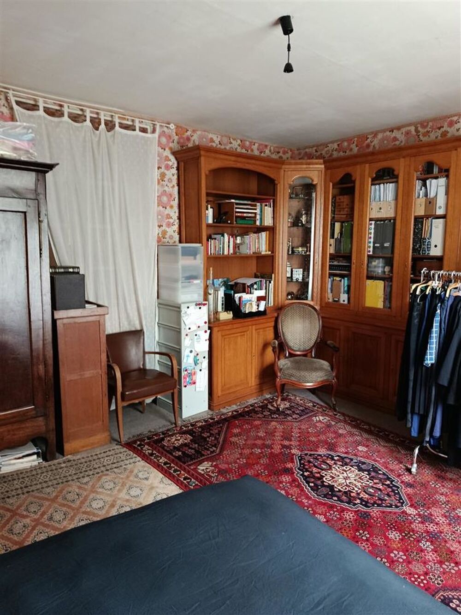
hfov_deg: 56.8
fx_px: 426
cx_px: 230
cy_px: 308
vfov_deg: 71.6
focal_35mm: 24
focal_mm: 5.24
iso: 2467
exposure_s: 1/25
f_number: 1.7
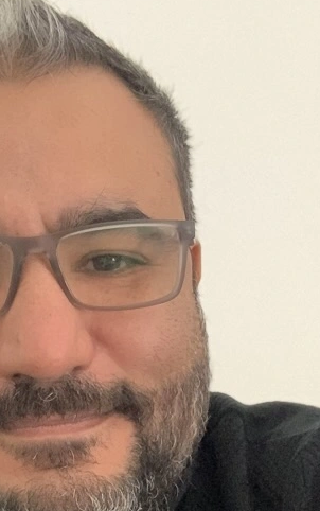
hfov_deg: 18.0
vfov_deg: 27.1
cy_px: 501
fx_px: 1003
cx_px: 68
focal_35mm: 72
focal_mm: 2.87
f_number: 2.2
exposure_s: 1/20
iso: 640
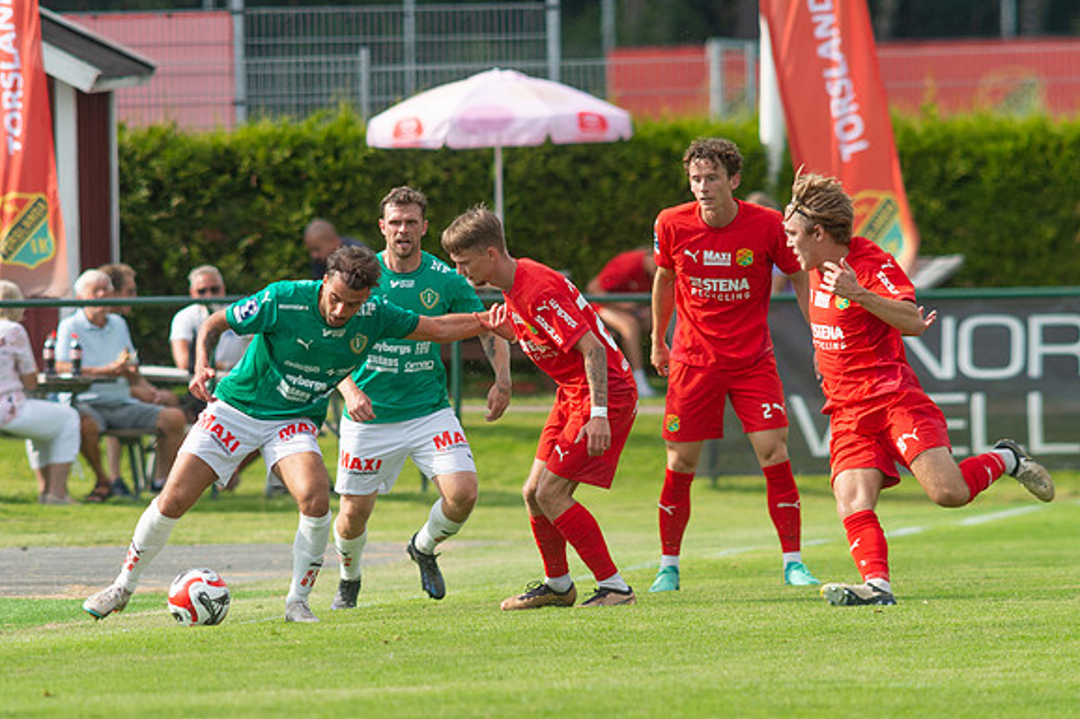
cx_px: 469
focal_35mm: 685
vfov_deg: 2.0
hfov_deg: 3.0
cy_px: 379
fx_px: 20543
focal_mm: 420
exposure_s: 1/1600
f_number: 4.5
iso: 320
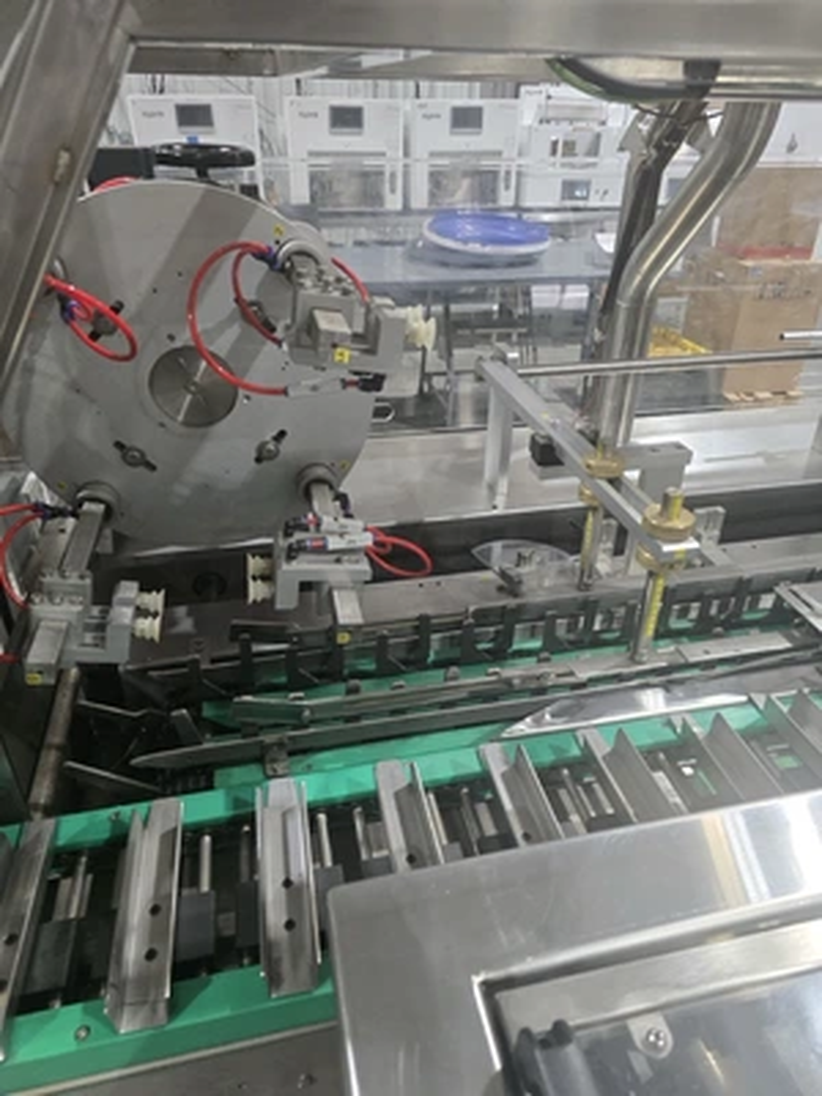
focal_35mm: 23
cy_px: 548
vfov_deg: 73.9
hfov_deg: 58.9
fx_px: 728
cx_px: 411
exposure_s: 1/120
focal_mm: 6.3
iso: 800
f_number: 1.7
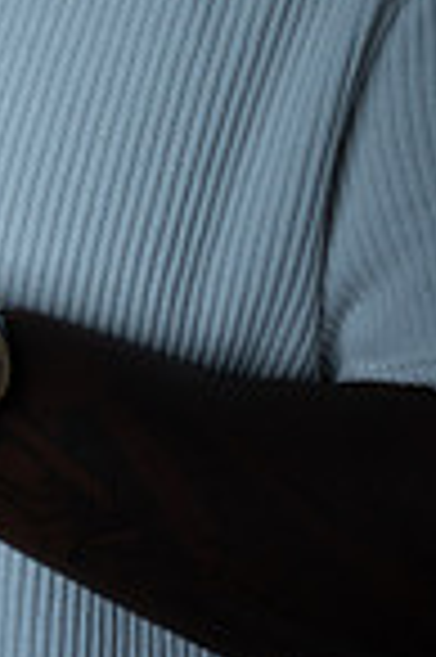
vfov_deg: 17.8
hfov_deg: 12.6
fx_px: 1967
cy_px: -171
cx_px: 40
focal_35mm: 108
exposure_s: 1/250
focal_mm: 35
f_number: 5.6
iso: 500
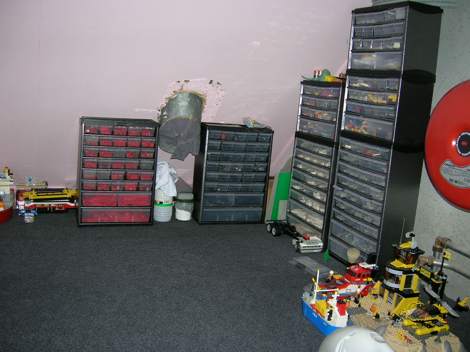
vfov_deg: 41.8
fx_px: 462
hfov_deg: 54.0
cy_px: 176
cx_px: 235
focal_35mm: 34
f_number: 2.9
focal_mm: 5.7
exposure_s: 1/60.1
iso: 61
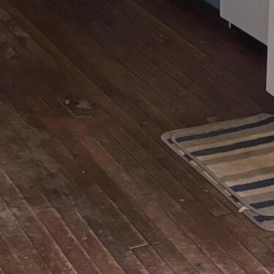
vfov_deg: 13.5
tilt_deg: -11.7
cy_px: -137
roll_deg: -1.2
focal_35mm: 122
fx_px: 1093
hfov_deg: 14.3
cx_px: 140
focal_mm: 5.96
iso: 400
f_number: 1.6
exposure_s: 1/60
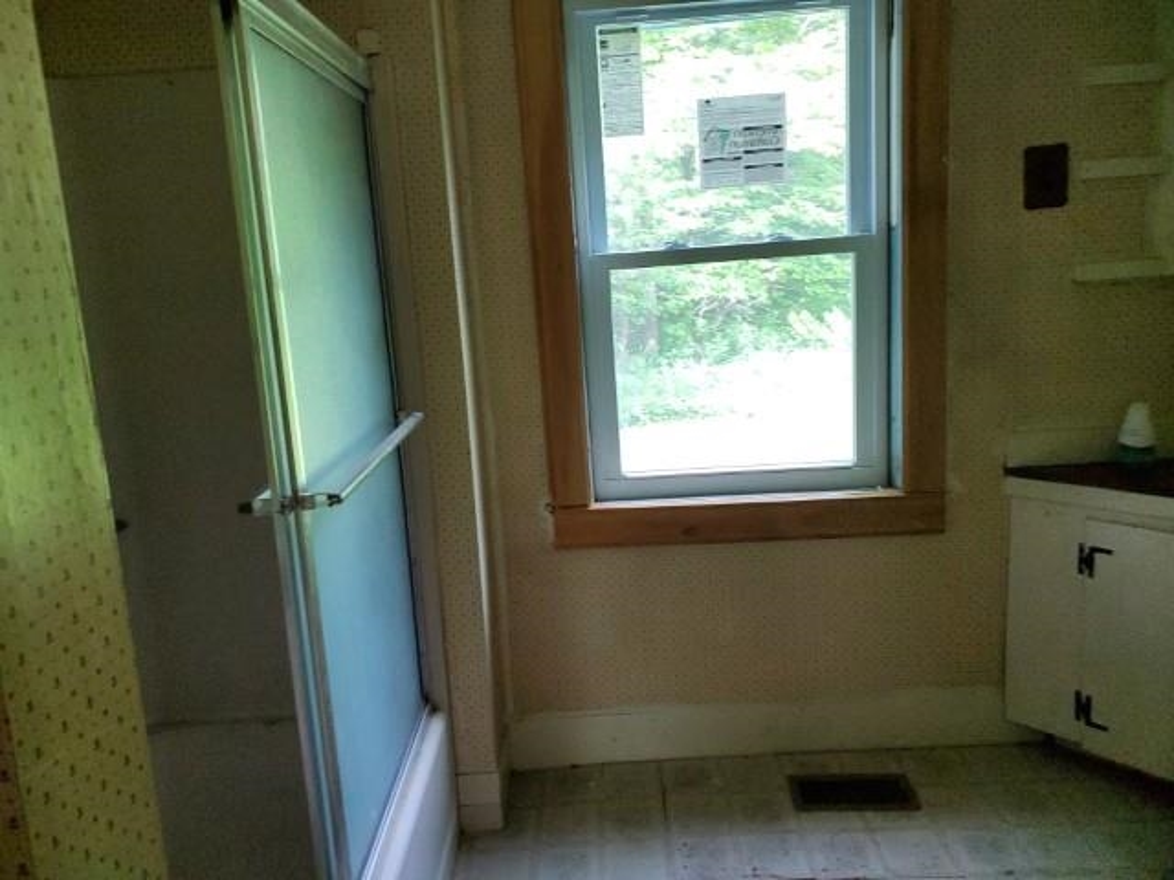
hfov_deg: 67.3
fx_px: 882
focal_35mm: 26
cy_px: 440
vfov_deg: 53.1
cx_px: 587
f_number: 2.4
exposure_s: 1/120
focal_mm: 4.3
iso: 320
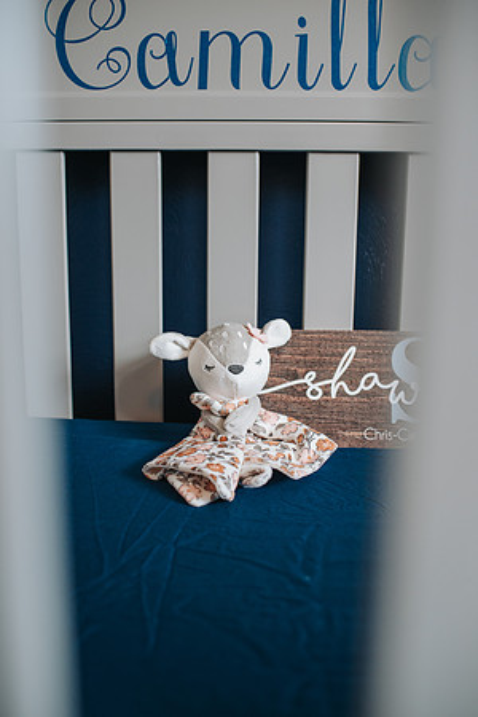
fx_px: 697
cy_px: 358
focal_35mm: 35
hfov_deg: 37.9
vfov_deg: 54.4
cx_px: 239
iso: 900
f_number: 2.8
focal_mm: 35
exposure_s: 1/250
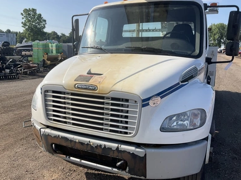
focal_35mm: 30
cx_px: 123
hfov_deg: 60.0
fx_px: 209
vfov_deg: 46.8
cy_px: 92
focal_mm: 3
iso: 25
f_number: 1.8
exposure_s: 1/1534
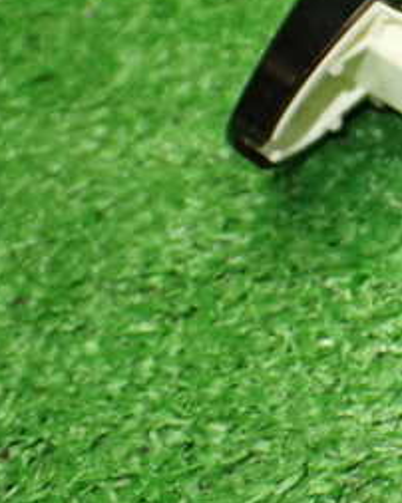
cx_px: 555
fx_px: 1310
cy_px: 99
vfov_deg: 21.5
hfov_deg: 16.3
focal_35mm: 88
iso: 800
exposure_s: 1/125
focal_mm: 6.83
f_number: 2.7
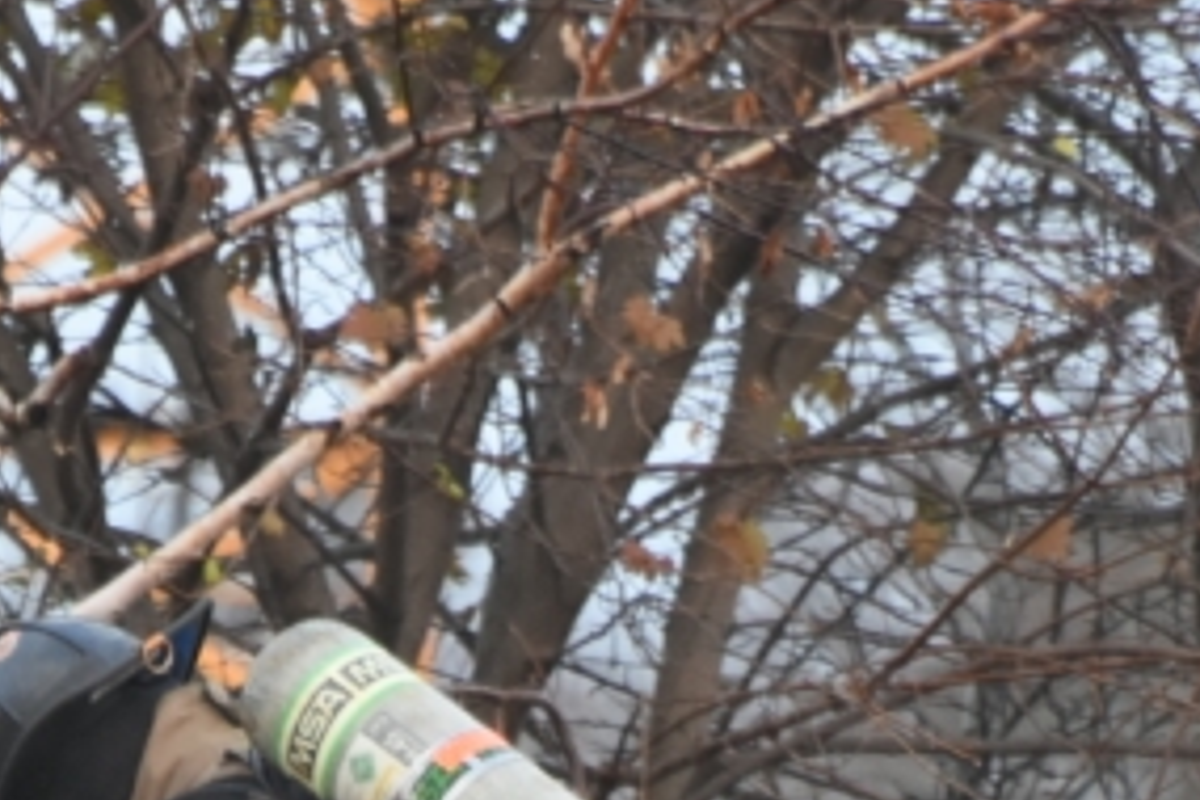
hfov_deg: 1.3
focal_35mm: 1618
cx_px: 467
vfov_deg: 0.8
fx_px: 53929
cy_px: 1411
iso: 1250
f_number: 8
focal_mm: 300
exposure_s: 1/100
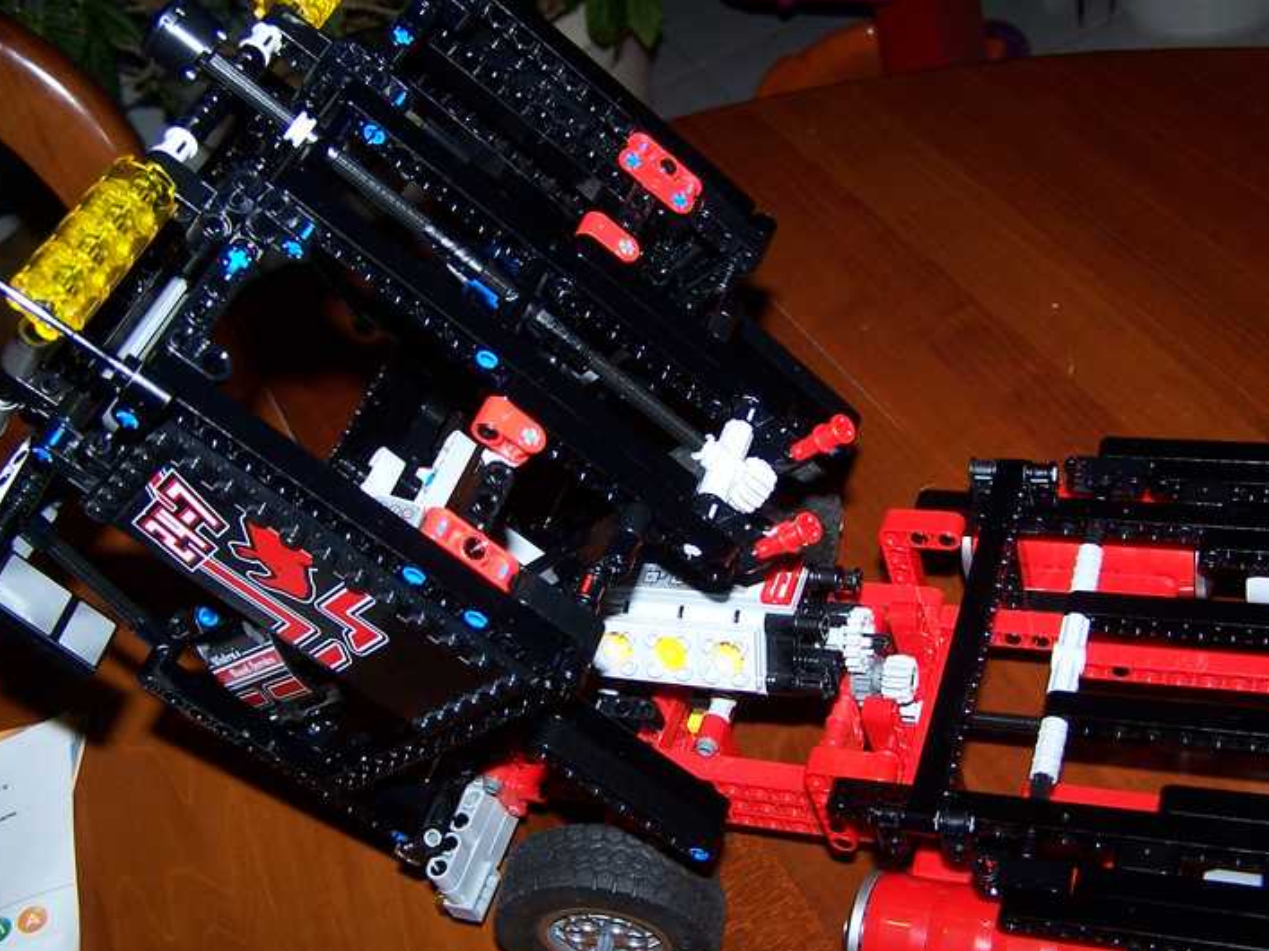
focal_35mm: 43
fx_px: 1576
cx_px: 691
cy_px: 510
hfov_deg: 43.8
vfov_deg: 33.6
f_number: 2.8
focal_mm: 6.3
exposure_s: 1/60
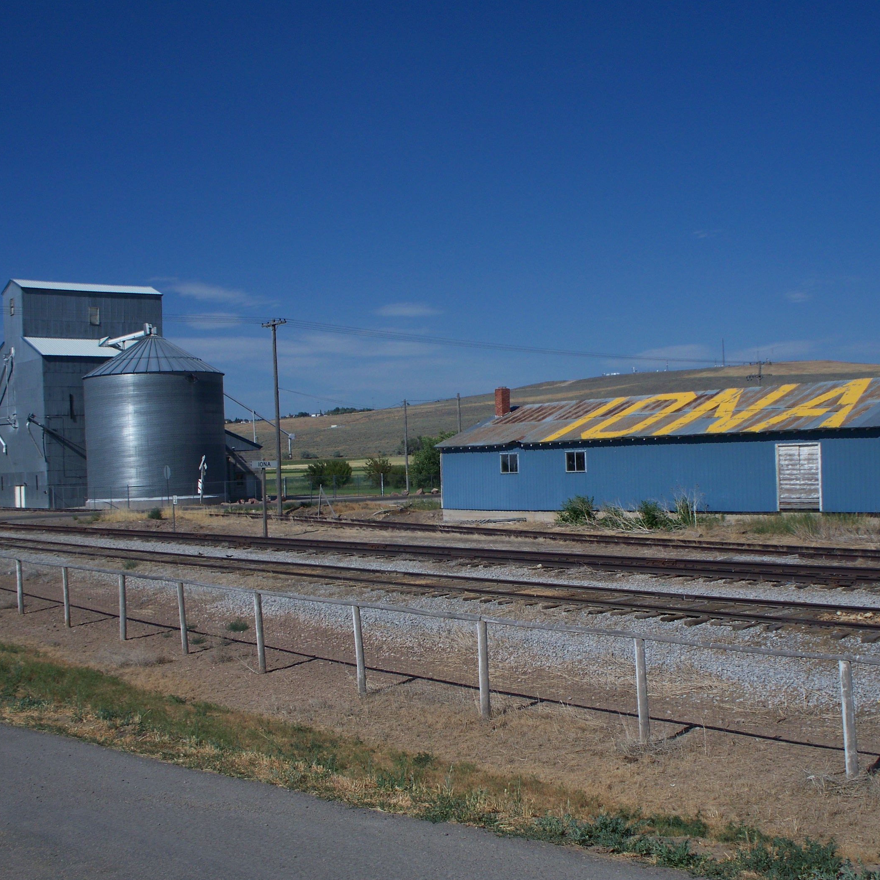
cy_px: 446
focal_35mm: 43
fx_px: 1237
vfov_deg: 39.2
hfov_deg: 39.0
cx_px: 536
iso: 64
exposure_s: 1/1000
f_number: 5
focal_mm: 7.54
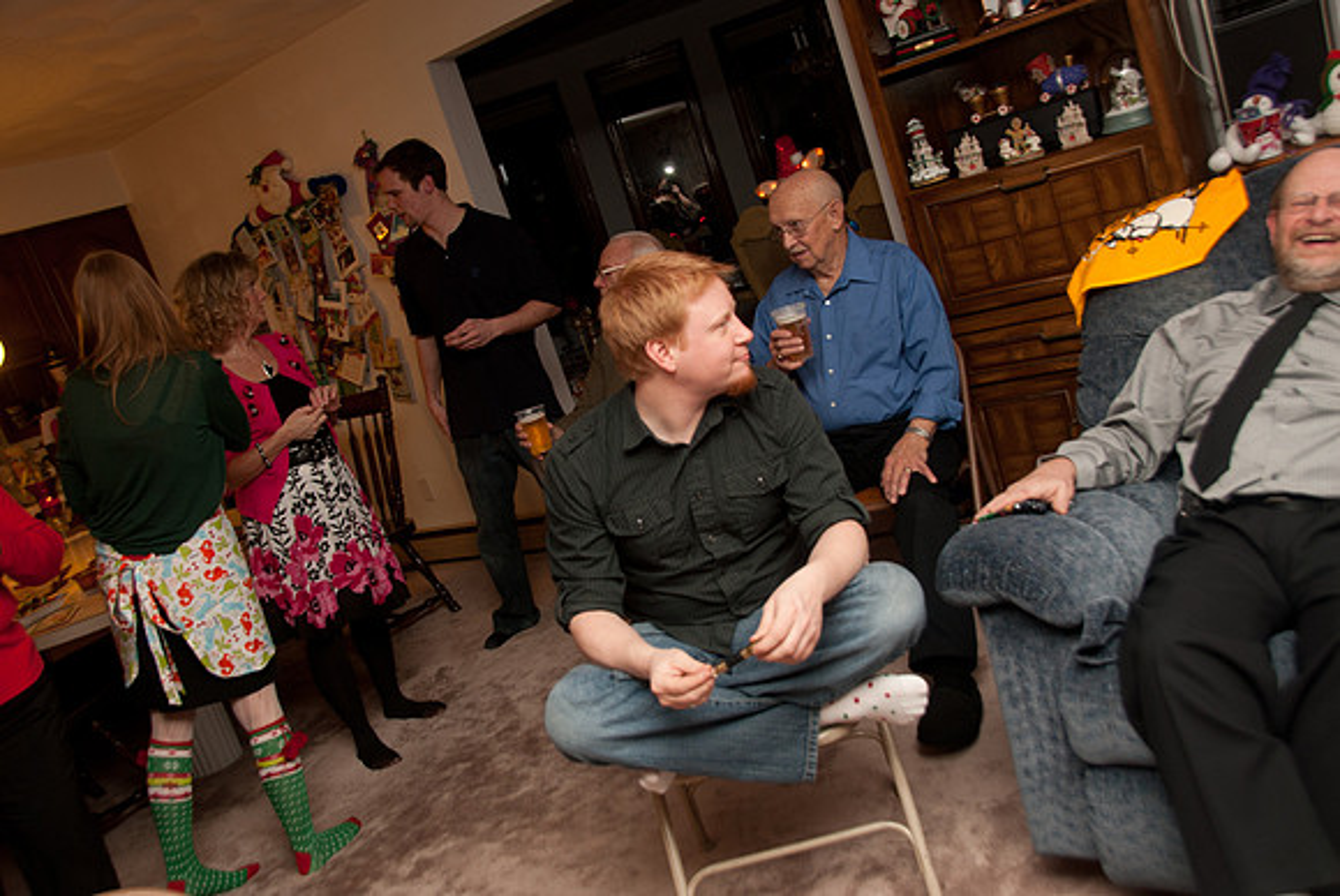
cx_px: 670
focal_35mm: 30
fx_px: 1118
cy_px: 448
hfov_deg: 61.9
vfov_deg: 43.7
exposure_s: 1/50
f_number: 4.5
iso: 160
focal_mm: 20
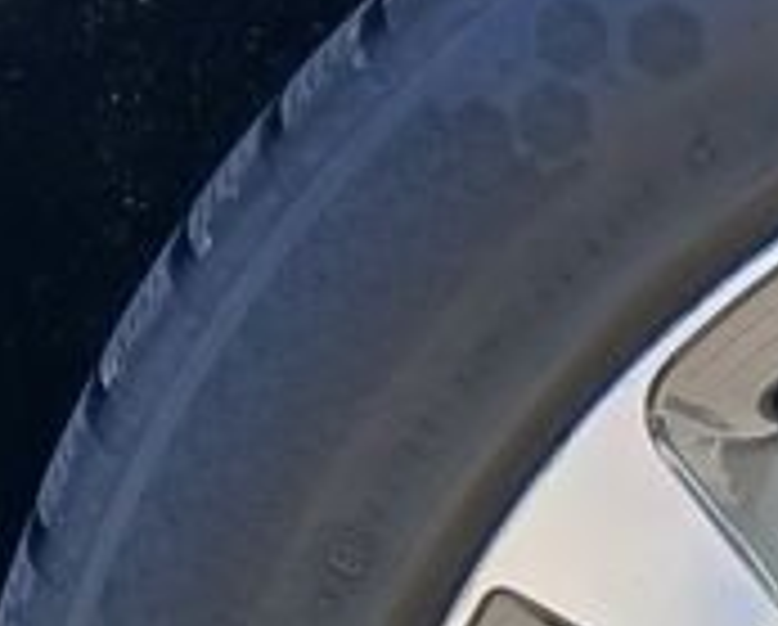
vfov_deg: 9.9
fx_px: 3460
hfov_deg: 11.7
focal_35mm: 150
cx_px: 1471
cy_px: 1031
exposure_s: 1/120
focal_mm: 3.98
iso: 20
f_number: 1.8
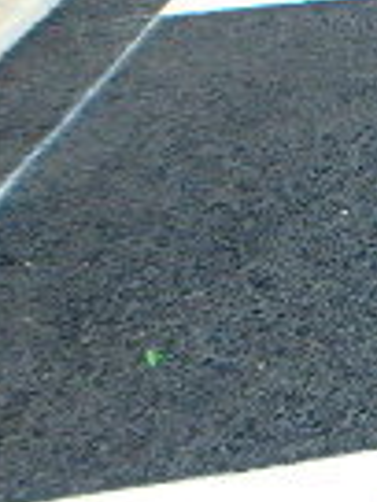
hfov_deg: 10.5
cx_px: 1138
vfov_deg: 19.1
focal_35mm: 99
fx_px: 1438
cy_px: -44
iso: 125
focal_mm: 3.7
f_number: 3.5
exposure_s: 1/160
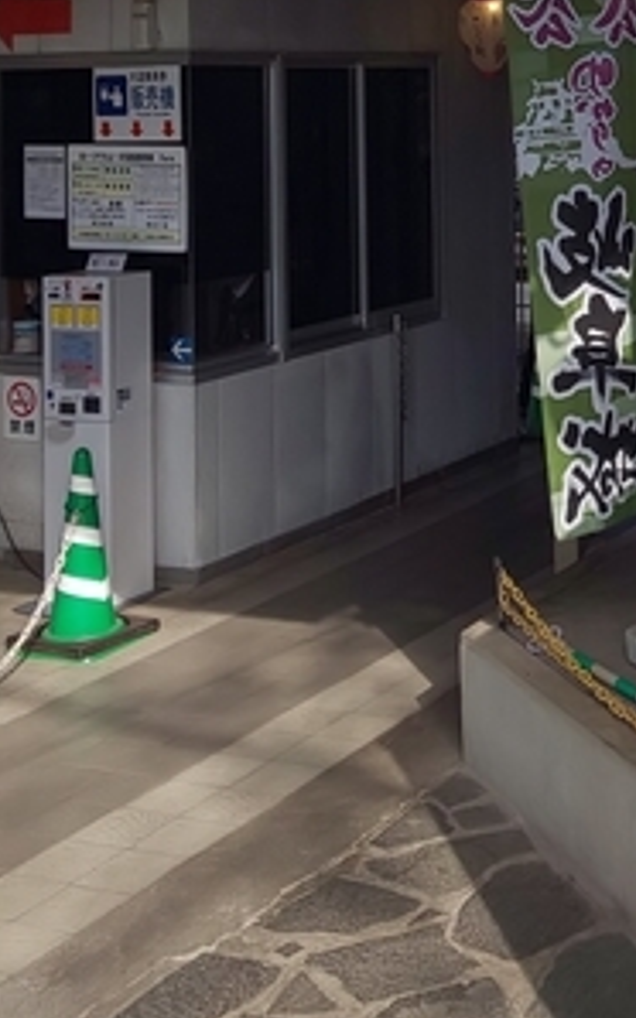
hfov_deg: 21.0
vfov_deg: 33.4
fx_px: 1582
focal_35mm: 57
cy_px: 65
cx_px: 790
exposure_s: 1/464
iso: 28
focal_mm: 3.45
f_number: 1.94
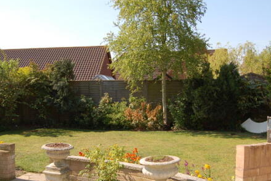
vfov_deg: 16.1
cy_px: 96
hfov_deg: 23.9
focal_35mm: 85
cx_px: 123
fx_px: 640
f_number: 7.1
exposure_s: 1/500
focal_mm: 38
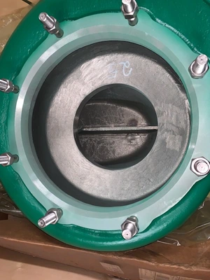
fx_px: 210
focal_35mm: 26
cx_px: 105
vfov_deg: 67.3
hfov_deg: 53.1
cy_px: 140
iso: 125
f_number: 1.8
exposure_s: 1/15
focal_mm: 4.25
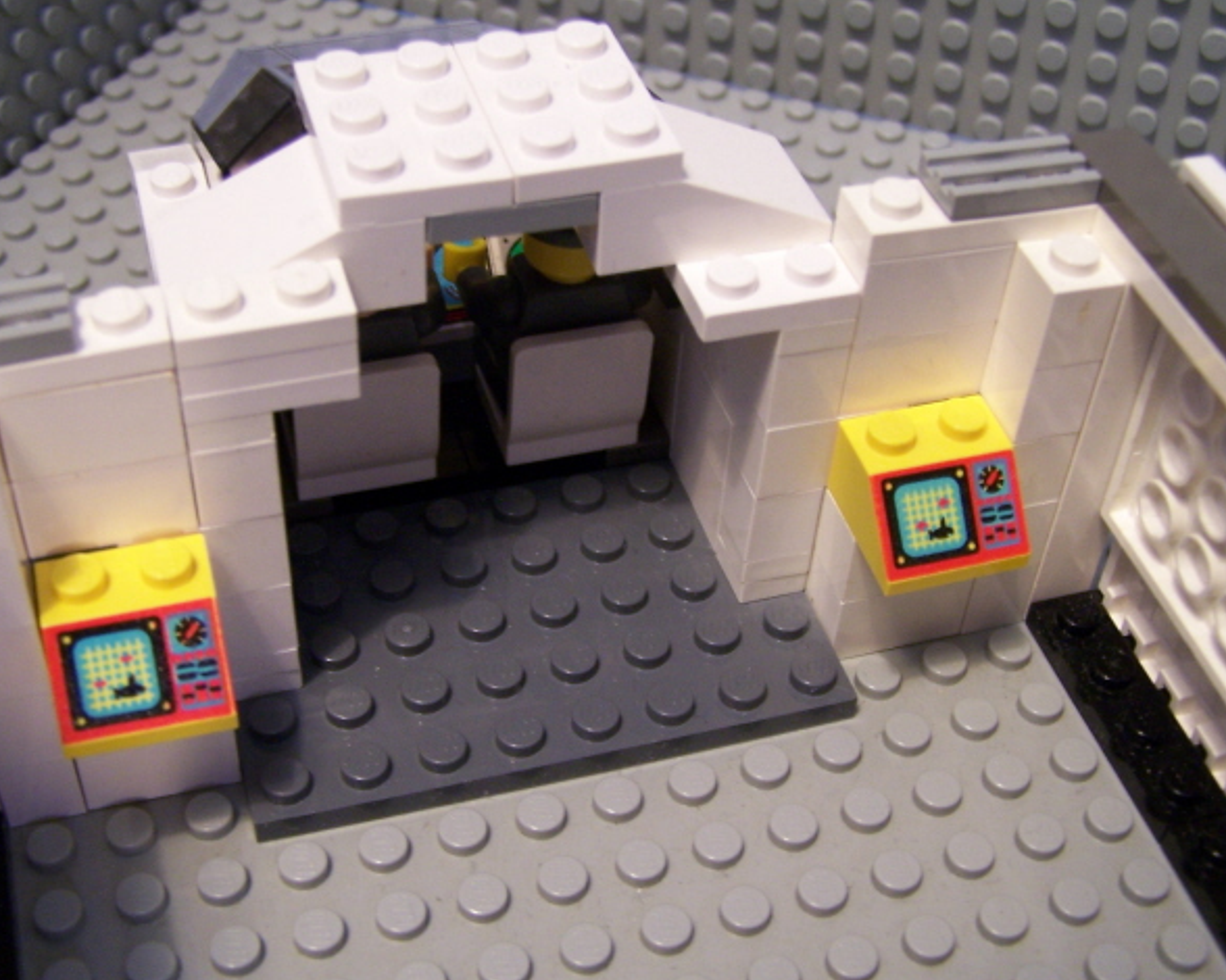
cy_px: 498
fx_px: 1850
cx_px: 603
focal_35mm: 51
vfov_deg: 29.7
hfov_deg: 36.7
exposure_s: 1/4
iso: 140
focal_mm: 8
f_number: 3
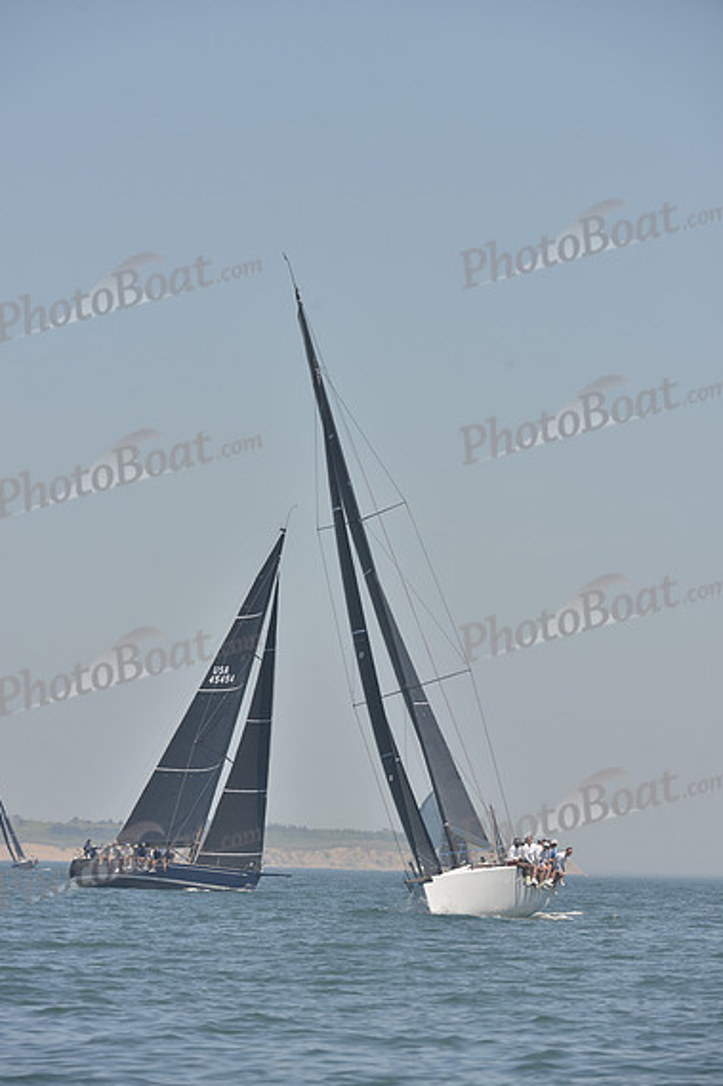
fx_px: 6149
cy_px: 542
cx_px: 362
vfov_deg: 10.1
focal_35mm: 204
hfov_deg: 6.7
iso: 280
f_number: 7.1
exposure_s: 1/1000
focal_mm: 200
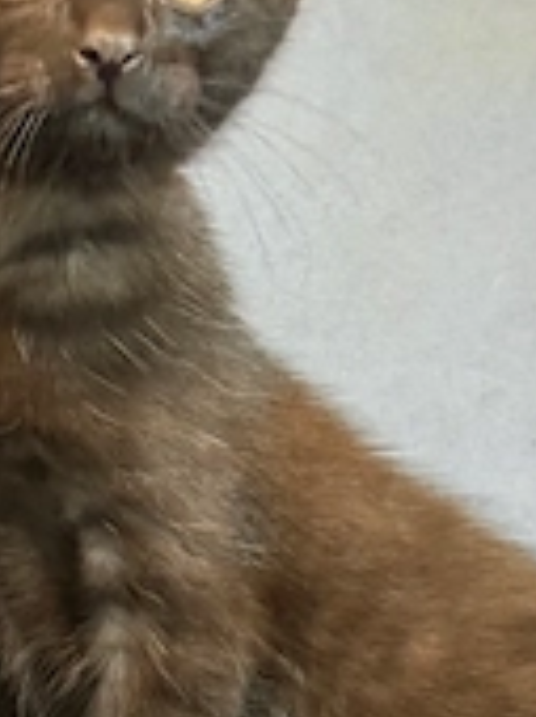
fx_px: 2339
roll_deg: +0.2
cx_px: 253
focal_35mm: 113
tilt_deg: -1.0
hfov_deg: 13.1
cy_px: 489
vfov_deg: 17.4
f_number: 1.78
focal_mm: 6.76
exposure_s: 1/25
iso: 640
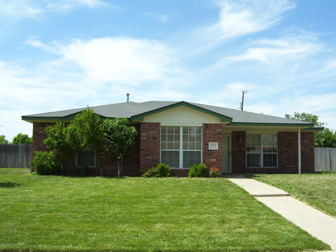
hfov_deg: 50.1
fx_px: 359
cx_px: 168
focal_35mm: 37
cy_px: 126
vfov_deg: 38.7
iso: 80
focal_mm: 6
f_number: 4.8
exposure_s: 1/500
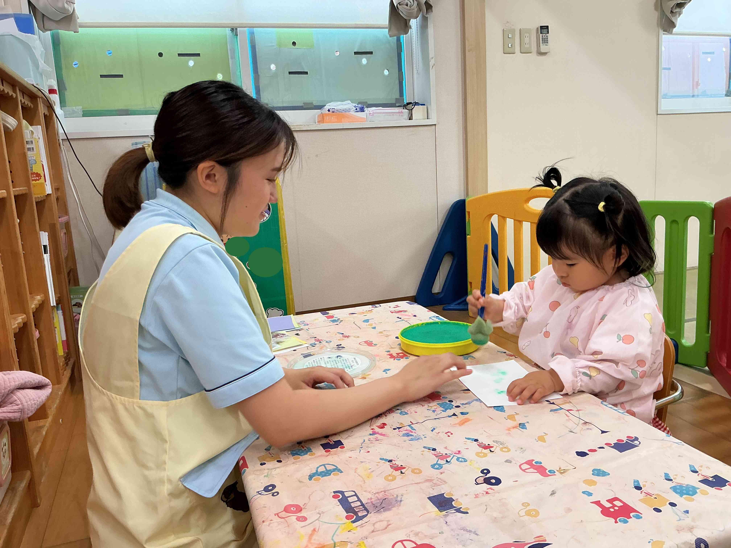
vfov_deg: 48.2
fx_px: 612
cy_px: 274
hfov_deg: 61.7
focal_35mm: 29
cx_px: 366
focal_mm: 3
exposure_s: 1/60
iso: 50
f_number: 1.8
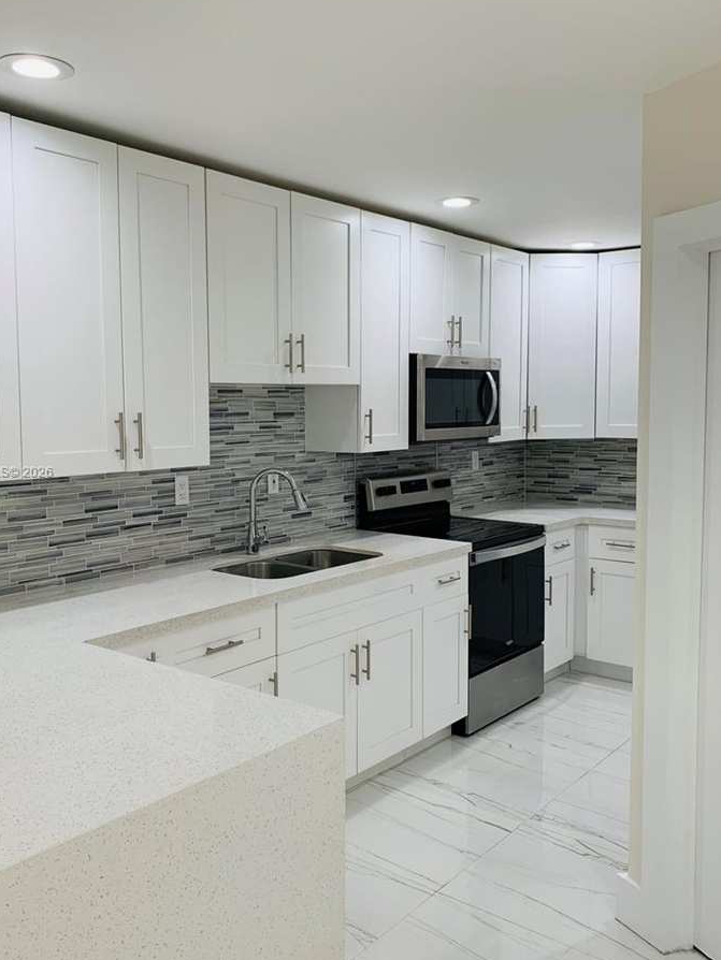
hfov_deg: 45.3
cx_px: 305
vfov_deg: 58.3
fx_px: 861
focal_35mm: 31
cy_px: 472
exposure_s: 1/121
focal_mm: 4.25
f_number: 1.8
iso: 80
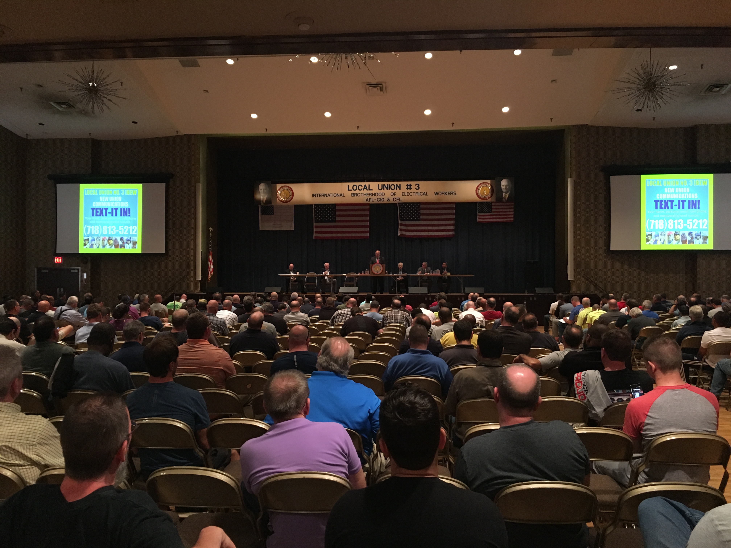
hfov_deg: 61.7
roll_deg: +0.2
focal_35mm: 29
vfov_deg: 48.2
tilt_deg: -0.2
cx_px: 366
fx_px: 612
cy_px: 274
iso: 200
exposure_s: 1/24
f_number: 2.2
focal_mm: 4.15
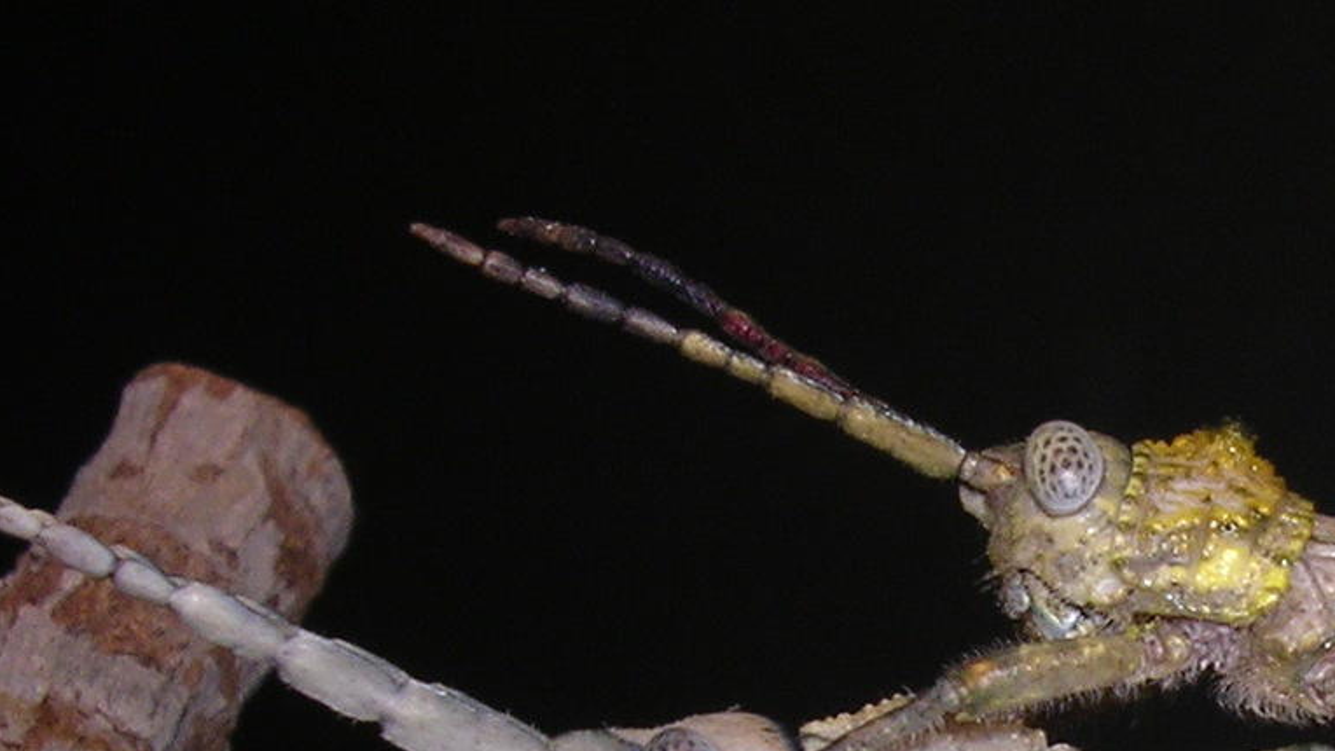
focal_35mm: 104
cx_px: 1283
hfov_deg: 20.0
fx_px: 3682
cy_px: 936
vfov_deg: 11.4
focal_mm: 5.8
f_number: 5.6
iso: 100
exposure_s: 1/60.1
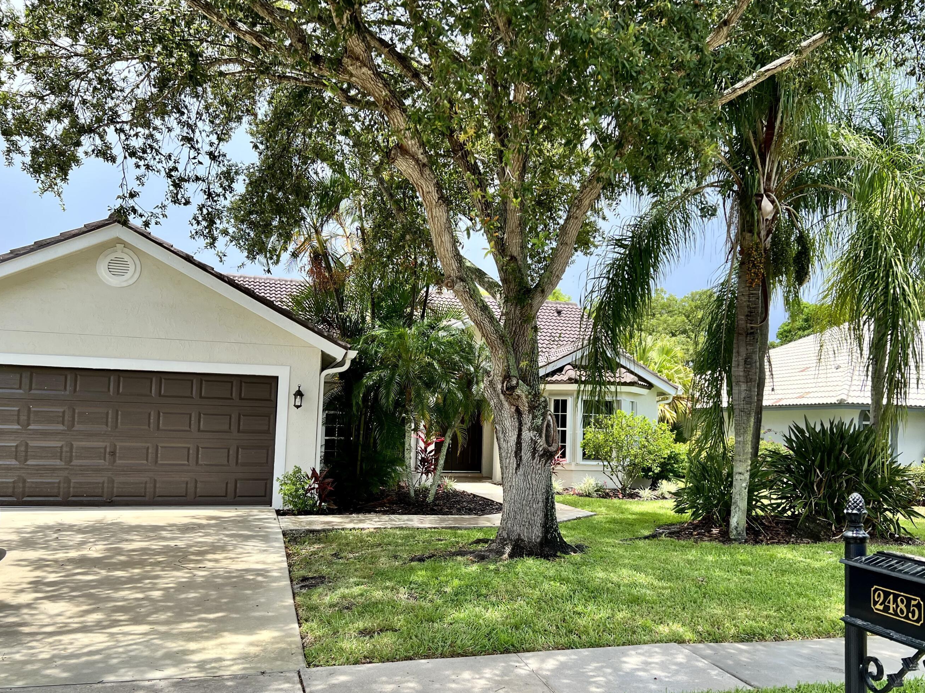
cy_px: 378
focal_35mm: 30
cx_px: 510
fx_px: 802
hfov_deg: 59.8
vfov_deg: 46.7
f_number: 1.5
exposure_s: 1/1344
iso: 50
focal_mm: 5.7
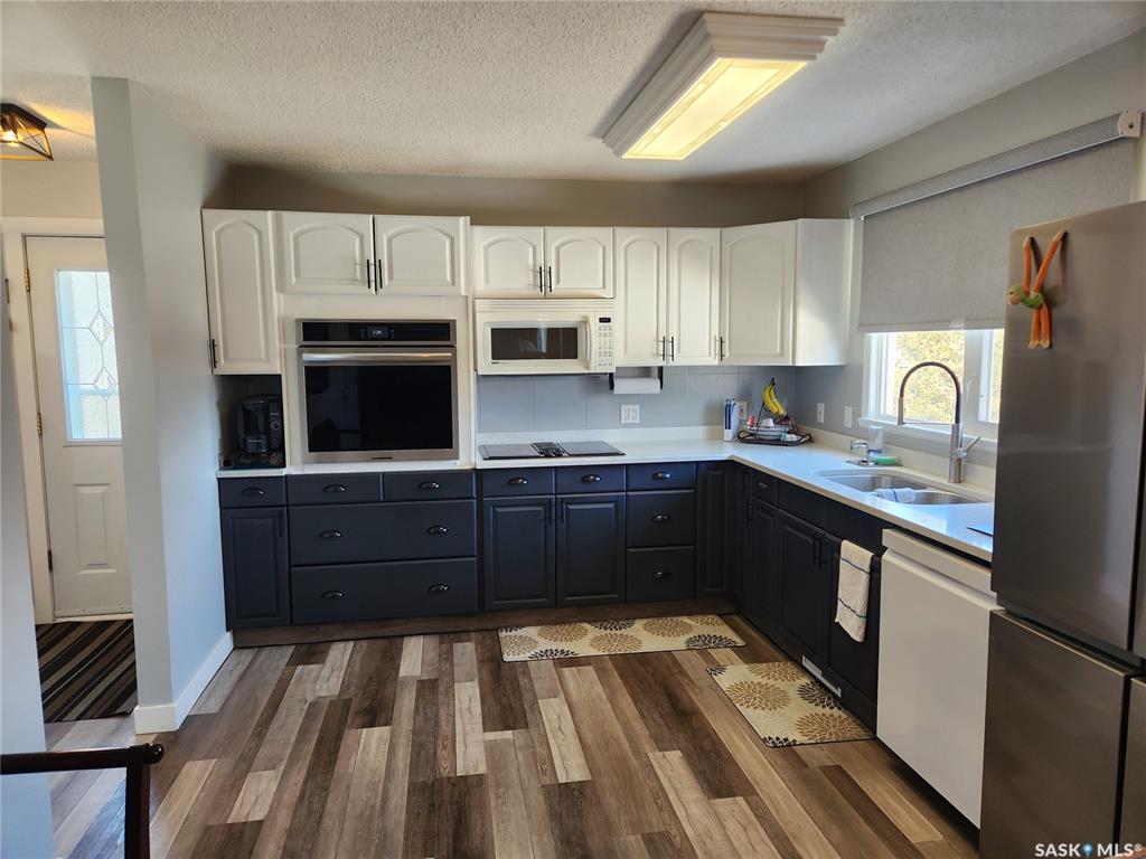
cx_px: 573
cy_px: 430
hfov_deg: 73.9
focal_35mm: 23
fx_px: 761
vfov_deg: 58.9
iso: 160
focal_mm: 5.4
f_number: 1.8
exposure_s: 1/120
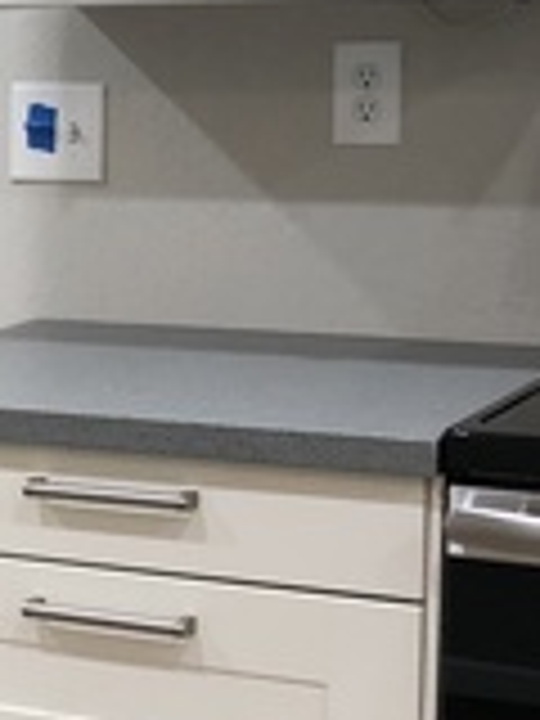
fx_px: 2434
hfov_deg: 11.6
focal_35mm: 117
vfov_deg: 16.8
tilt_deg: -7.9
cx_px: -468
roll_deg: +1.9
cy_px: 380
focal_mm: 4
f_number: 1.8
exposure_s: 1/30
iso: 40
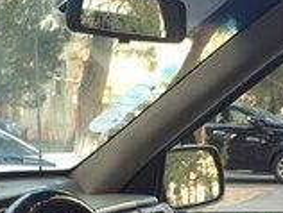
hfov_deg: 16.0
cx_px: 23
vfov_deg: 12.0
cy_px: 253
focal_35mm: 121
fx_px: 991
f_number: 2.2
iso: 32
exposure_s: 1/50
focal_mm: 4.15
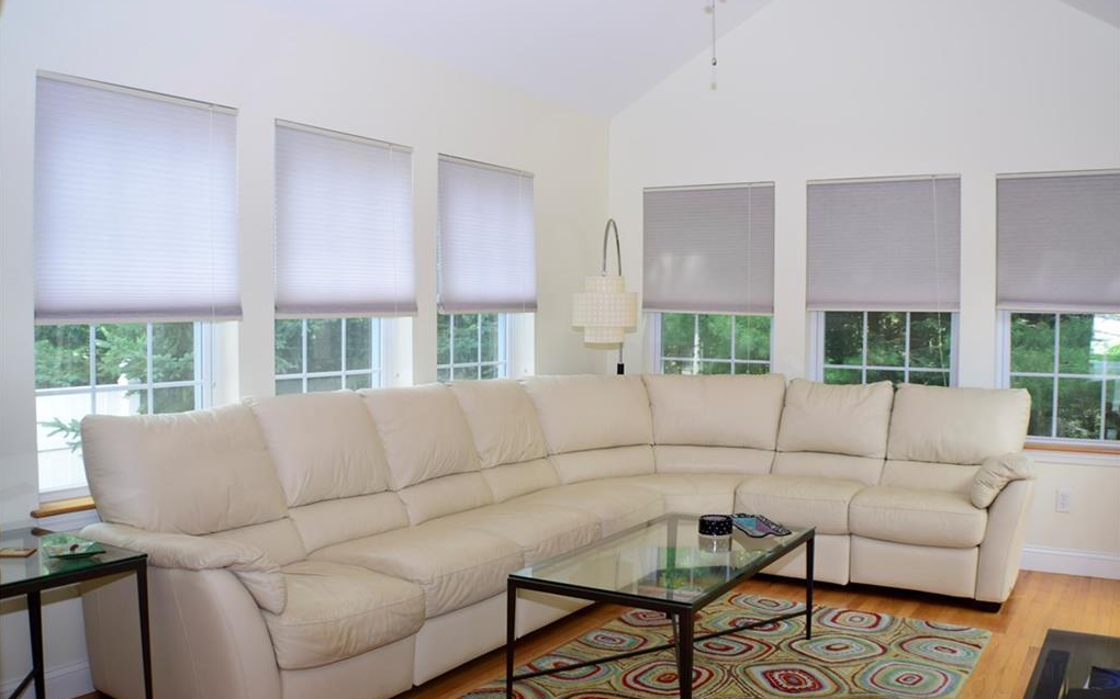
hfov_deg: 46.2
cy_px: 360
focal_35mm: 43
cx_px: 560
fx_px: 1312
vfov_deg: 29.8
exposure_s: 1/50
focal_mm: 28
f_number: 5
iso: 250
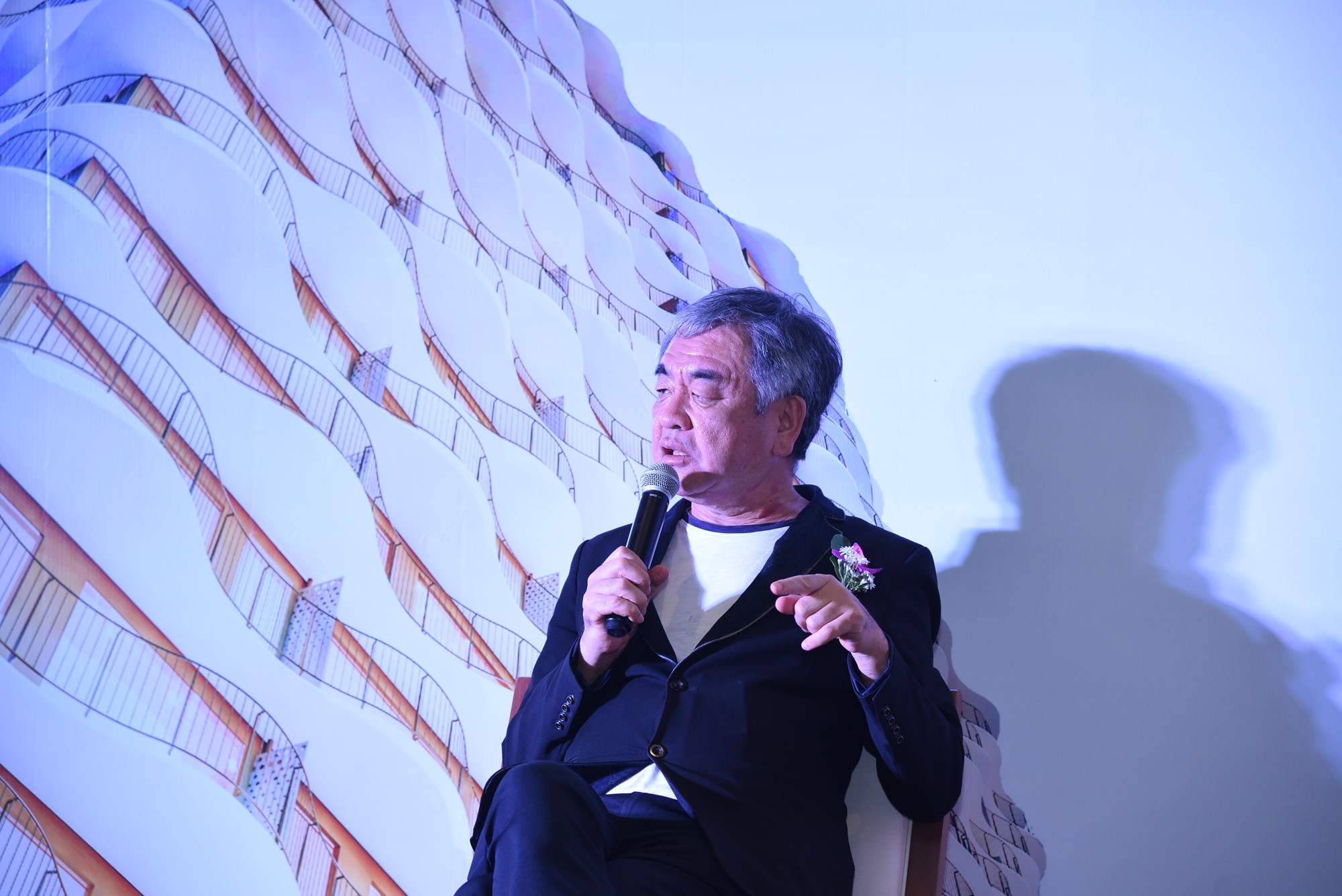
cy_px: 448
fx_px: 4176
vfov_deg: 12.2
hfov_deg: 18.3
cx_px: 671
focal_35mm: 112
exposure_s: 1/60
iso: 1000
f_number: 4.5
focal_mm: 112
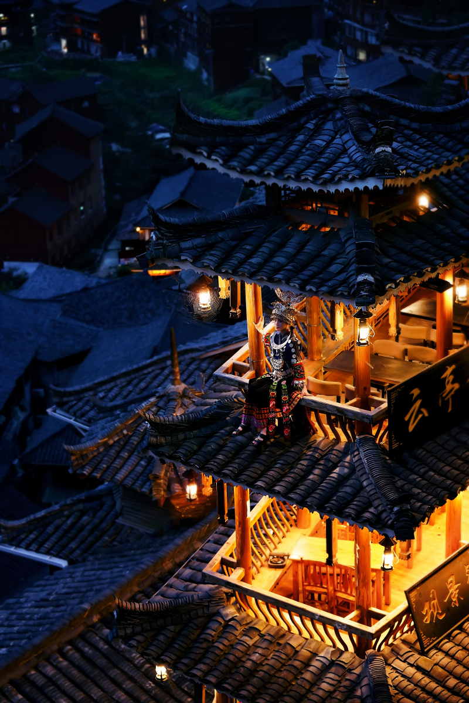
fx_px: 1368
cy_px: 352
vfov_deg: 28.8
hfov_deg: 19.5
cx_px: 234
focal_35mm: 70
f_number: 2.8
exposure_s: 1/25
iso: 1600
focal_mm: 70
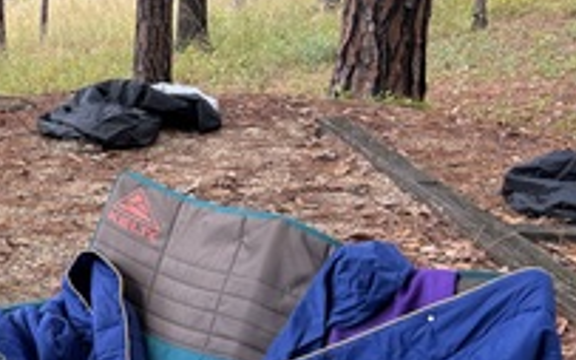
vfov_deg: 17.1
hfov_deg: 23.9
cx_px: -170
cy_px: 281
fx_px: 1193
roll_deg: +3.2
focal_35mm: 76
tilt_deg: -18.2
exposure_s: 1/136
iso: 32
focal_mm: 5.96
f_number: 1.6
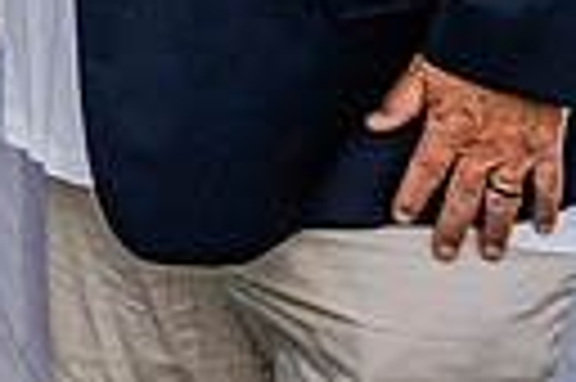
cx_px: -740
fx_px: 2093
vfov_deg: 9.4
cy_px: -507
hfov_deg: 12.7
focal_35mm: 131
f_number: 14
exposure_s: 1/800
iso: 1600
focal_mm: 28
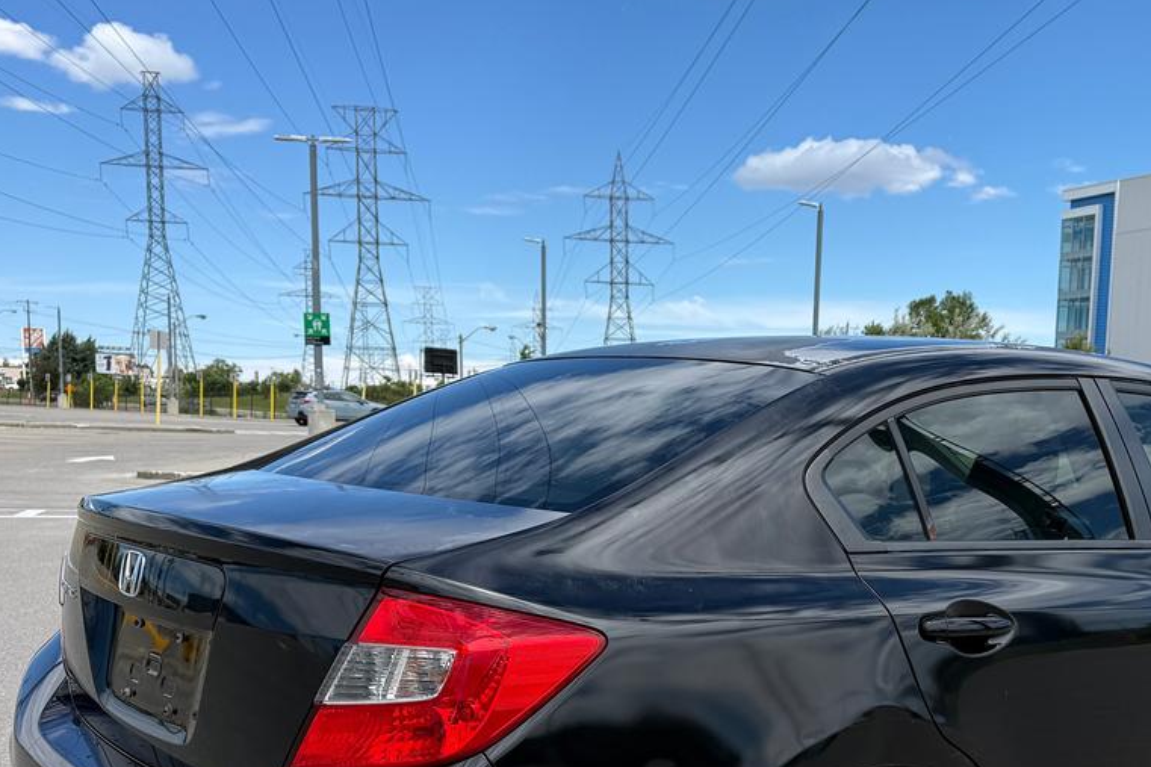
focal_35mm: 42
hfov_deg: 45.7
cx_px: 767
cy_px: 616
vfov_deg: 31.1
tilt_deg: -9.4
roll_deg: +0.0
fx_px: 1342
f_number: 1.78
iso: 80
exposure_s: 1/3953
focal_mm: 6.76
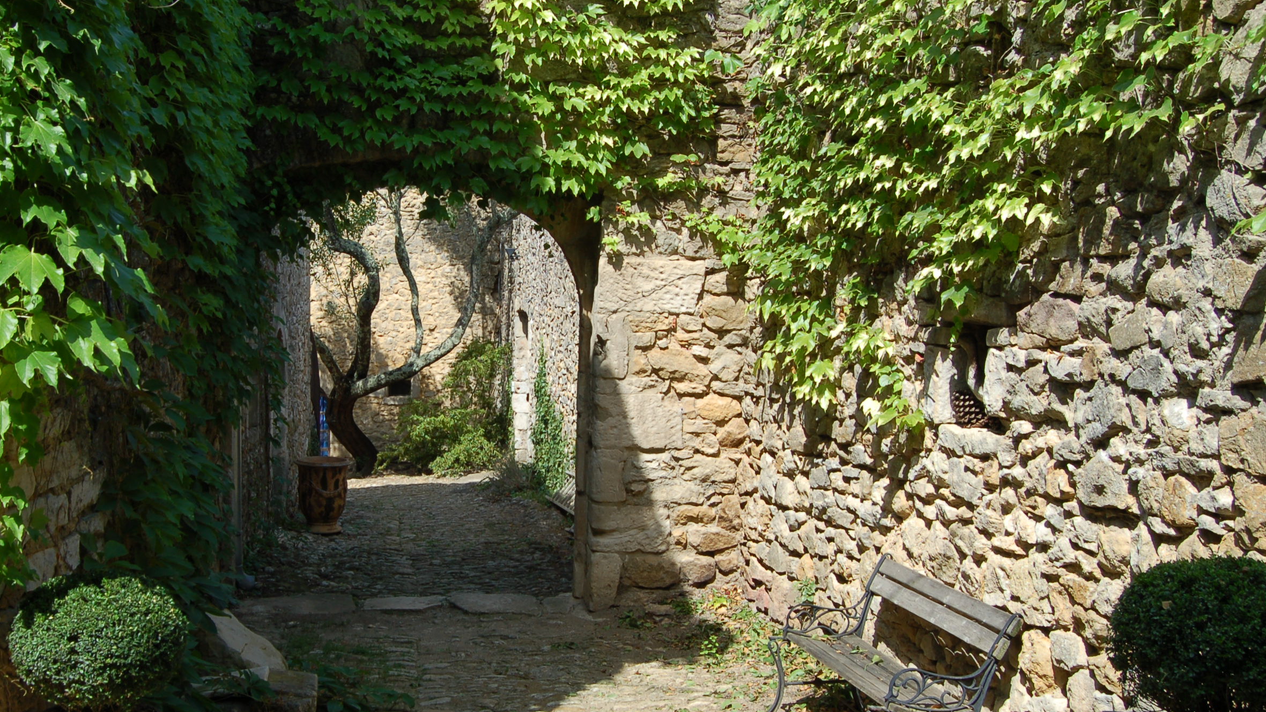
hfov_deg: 46.0
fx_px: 1477
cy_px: 381
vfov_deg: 27.1
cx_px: 480
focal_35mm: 44
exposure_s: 1/250
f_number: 8
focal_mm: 22
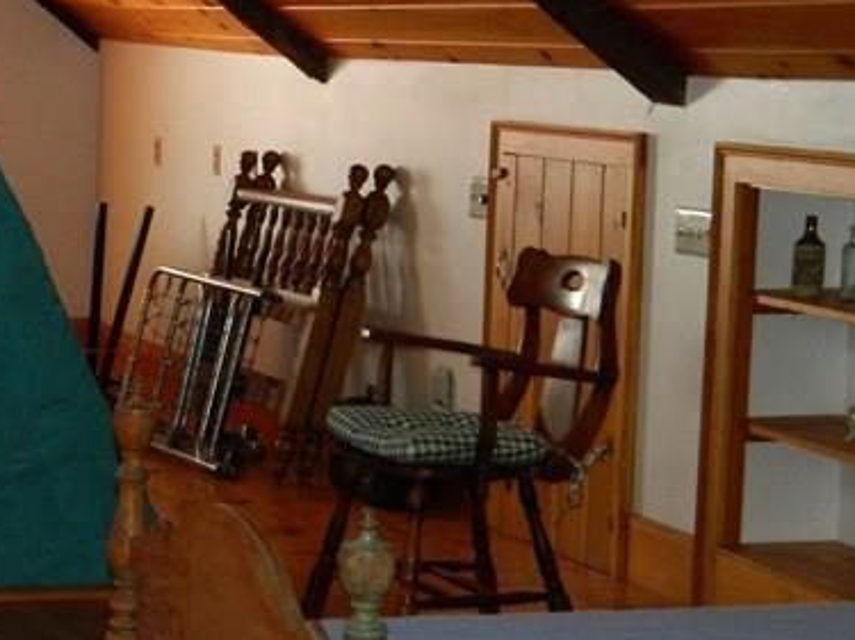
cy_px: 430
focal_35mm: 112
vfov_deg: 13.2
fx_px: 2765
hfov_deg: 17.0
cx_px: -68
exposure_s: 1/30
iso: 200
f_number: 3.5
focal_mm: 7.3
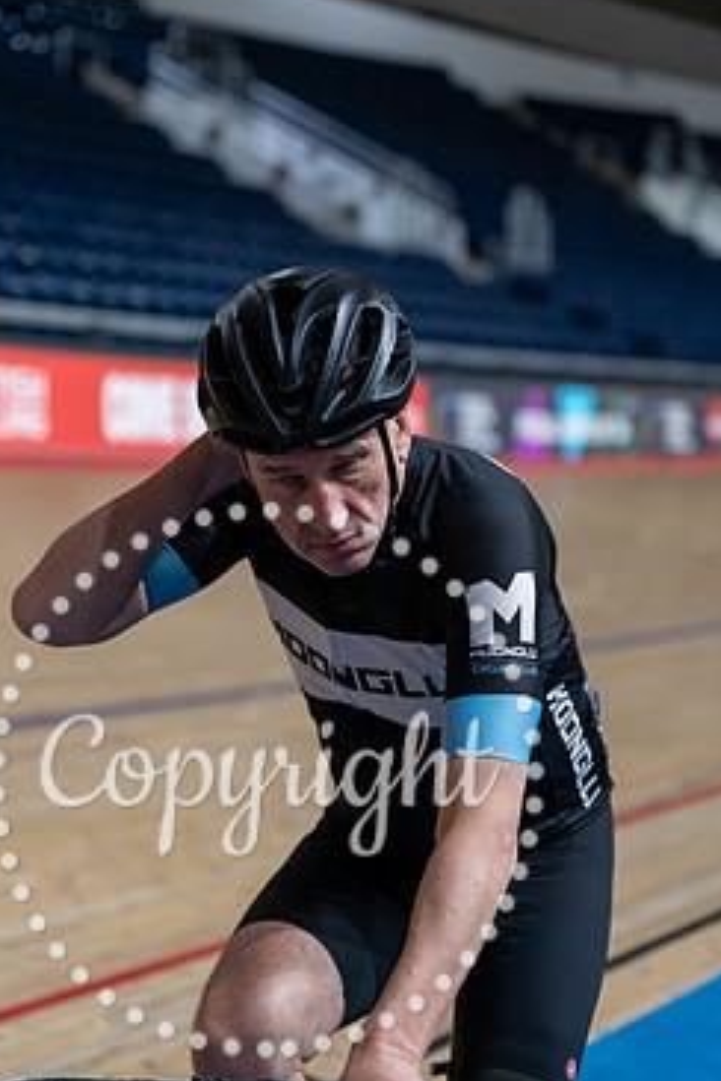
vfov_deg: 23.6
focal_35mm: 86
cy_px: 529
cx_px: 322
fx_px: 2583
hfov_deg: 15.9
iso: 3200
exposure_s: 1/800
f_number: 2.8
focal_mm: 70
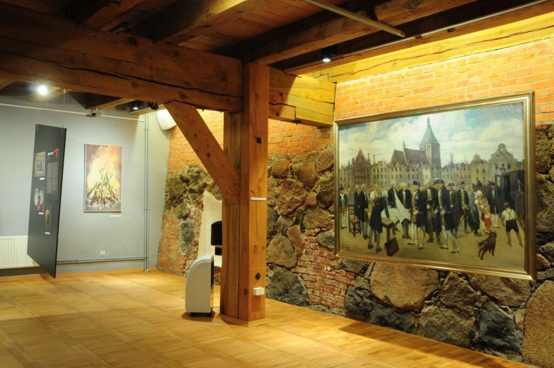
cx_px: 277
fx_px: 507
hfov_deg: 57.3
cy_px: 184
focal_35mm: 33
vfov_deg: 39.9
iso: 200
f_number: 11
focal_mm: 22
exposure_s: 1/2
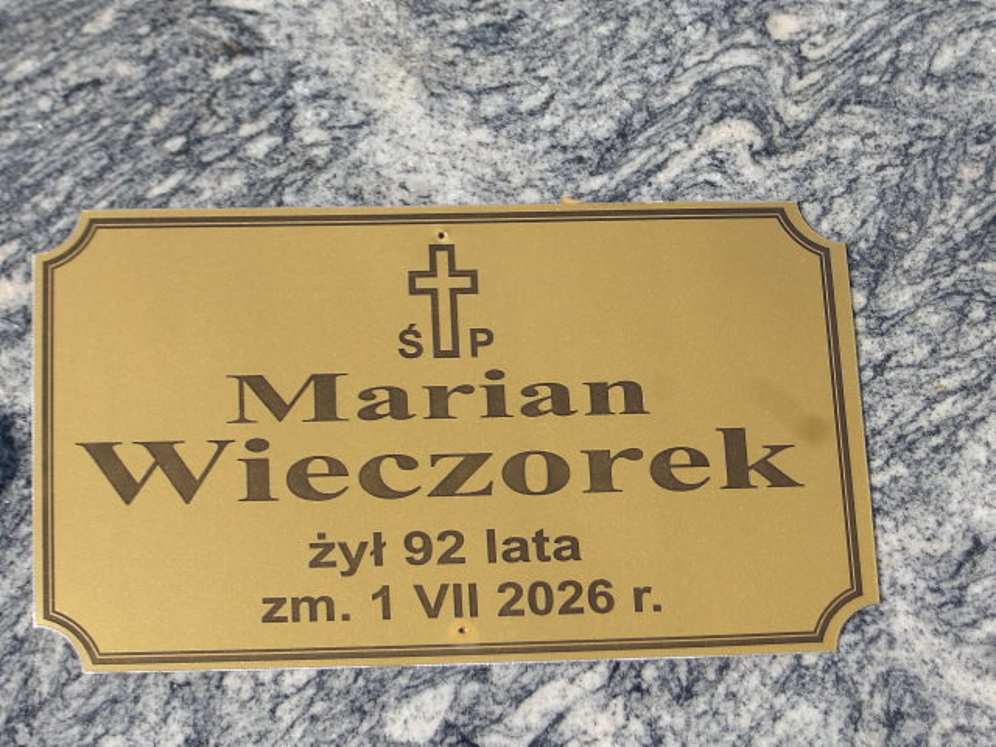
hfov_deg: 18.2
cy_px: 374
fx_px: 3107
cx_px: 498
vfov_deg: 13.7
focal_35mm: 108
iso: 100
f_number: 6.6
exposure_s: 1/270
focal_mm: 19.6
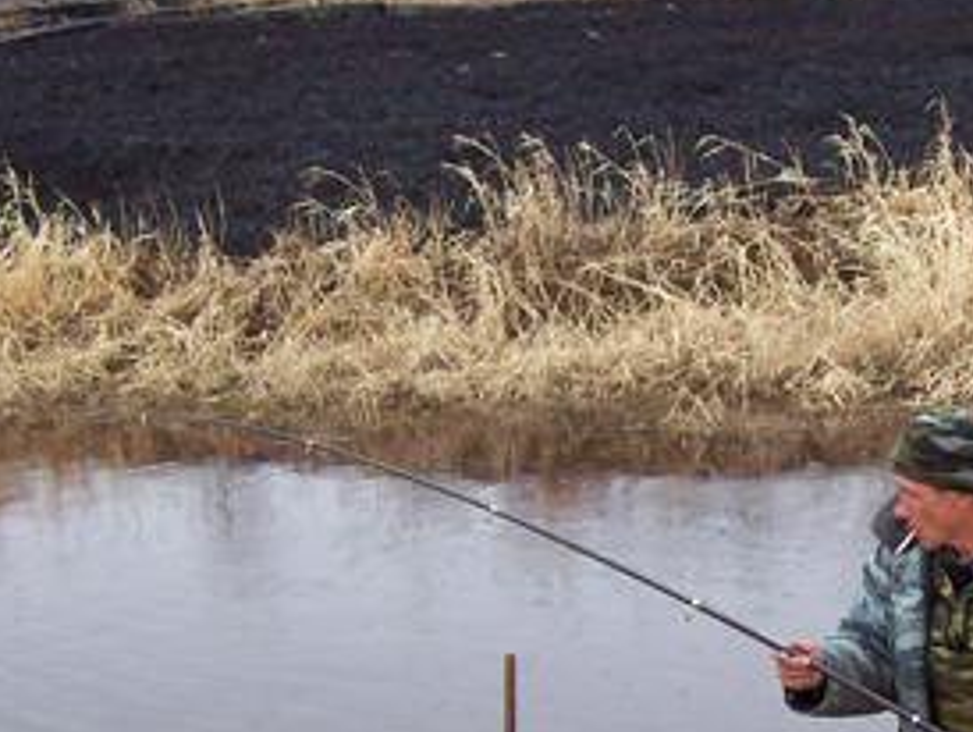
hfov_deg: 23.2
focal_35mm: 84
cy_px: 654
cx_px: 611
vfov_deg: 17.3
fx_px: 2363
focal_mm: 6
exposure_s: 1/119
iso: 80
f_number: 2.7
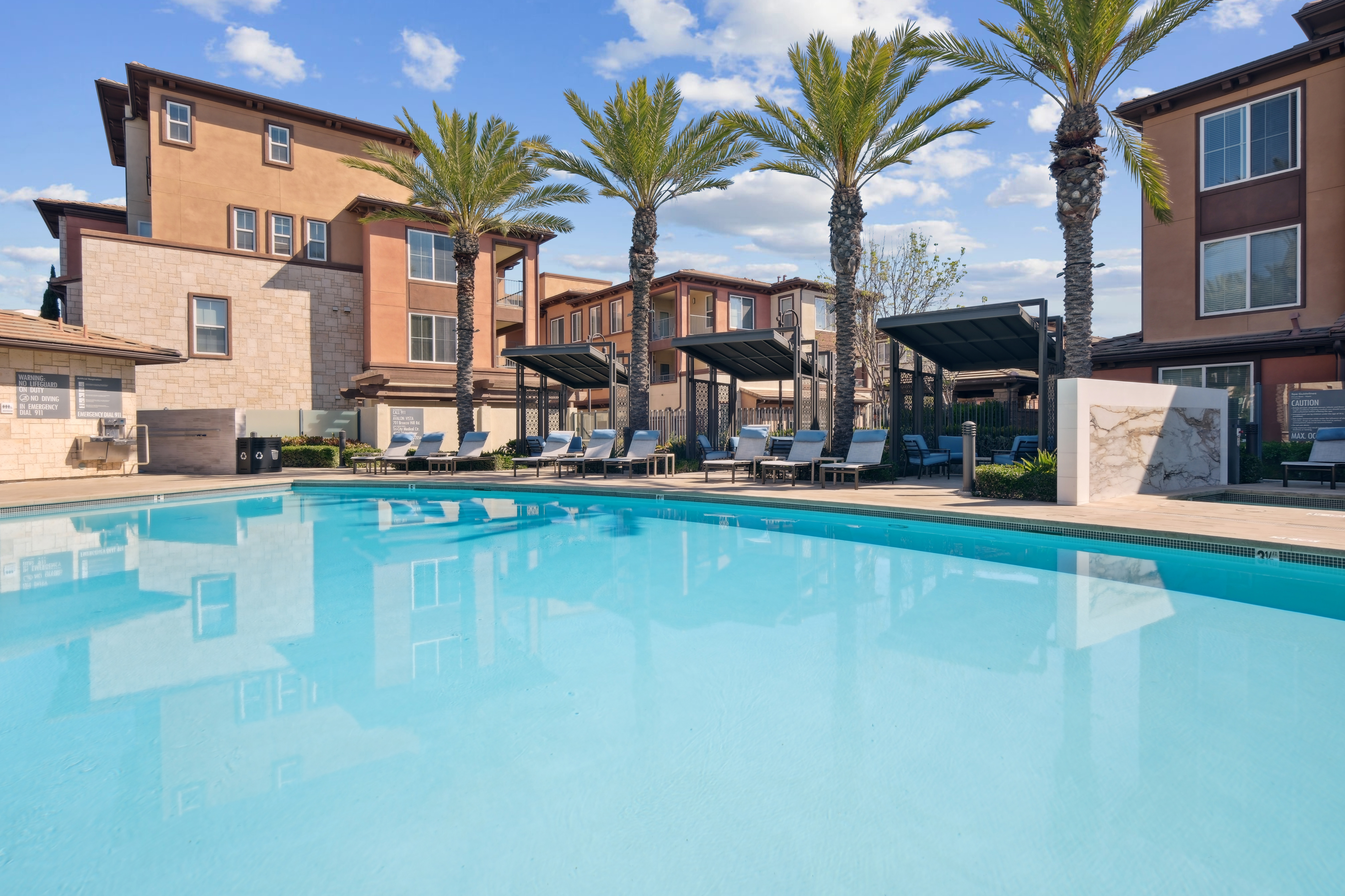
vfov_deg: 70.4
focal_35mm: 17
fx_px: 635
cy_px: 448
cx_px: 672
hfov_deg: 93.3
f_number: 11
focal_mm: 11.5
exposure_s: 1/280
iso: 200
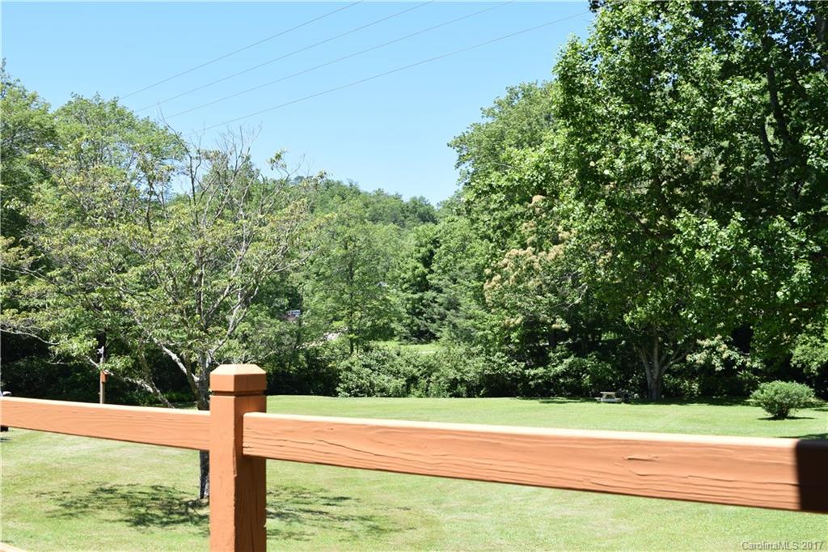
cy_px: 276
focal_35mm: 39
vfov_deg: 34.2
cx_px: 414
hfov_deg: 49.6
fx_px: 897
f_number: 8
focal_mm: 26
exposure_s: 1/250
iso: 200
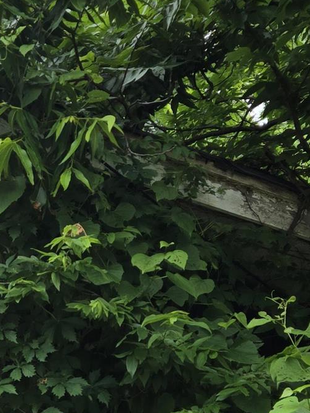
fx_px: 944
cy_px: 349
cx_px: -54
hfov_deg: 17.8
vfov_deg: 24.2
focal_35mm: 79
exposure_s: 1/556
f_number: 1.8
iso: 25
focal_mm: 5.4
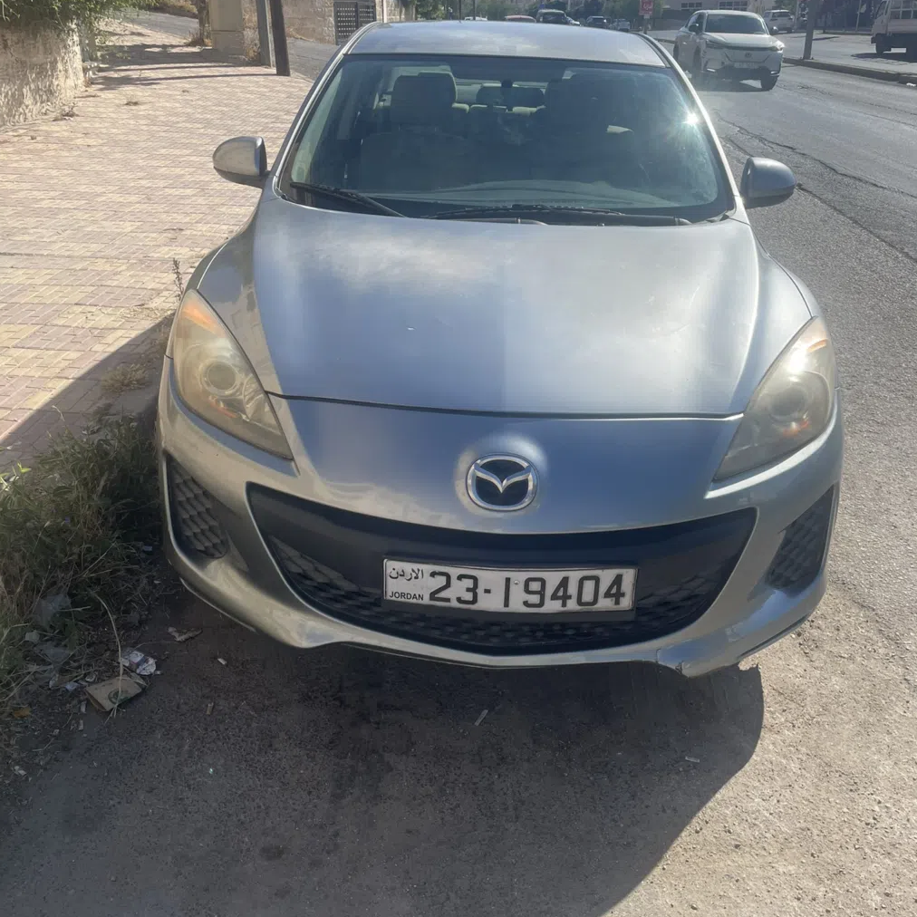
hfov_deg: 52.5
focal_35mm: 31
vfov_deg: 52.5
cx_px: 457
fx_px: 929
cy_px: 442
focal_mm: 4.2
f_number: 1.6
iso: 32
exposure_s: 1/3125
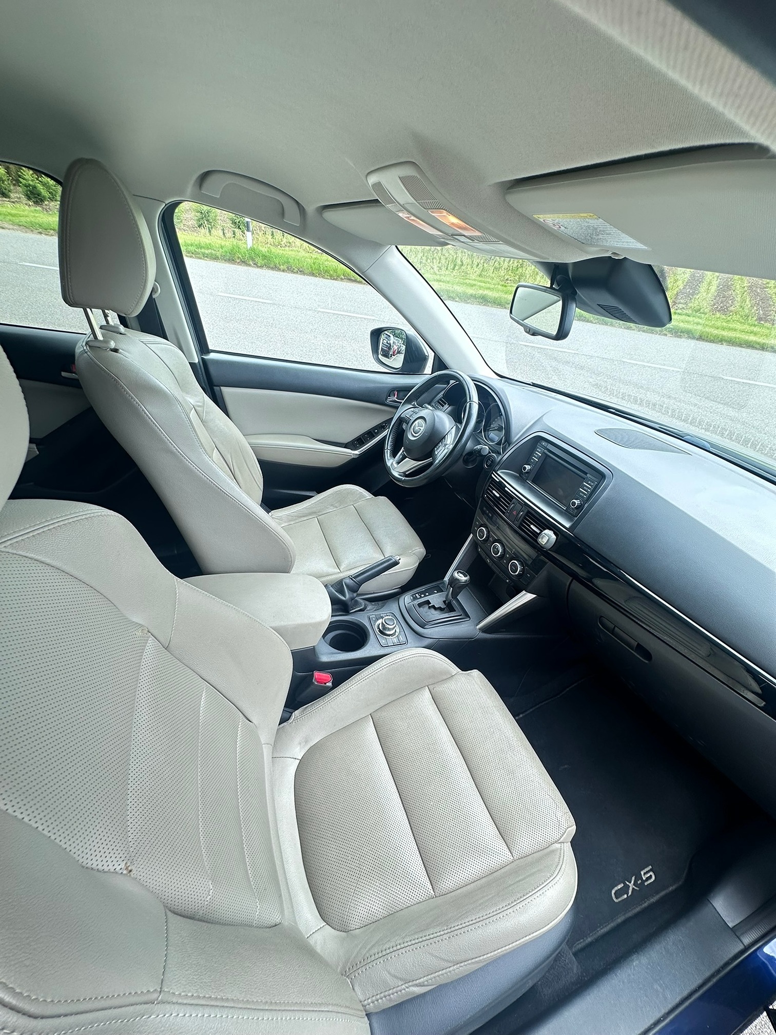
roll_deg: -10.6
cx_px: 388
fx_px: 418
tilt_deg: -35.6
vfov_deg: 102.1
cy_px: 518
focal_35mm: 14
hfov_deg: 85.7
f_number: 2.2
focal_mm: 2.22
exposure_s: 1/106
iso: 40
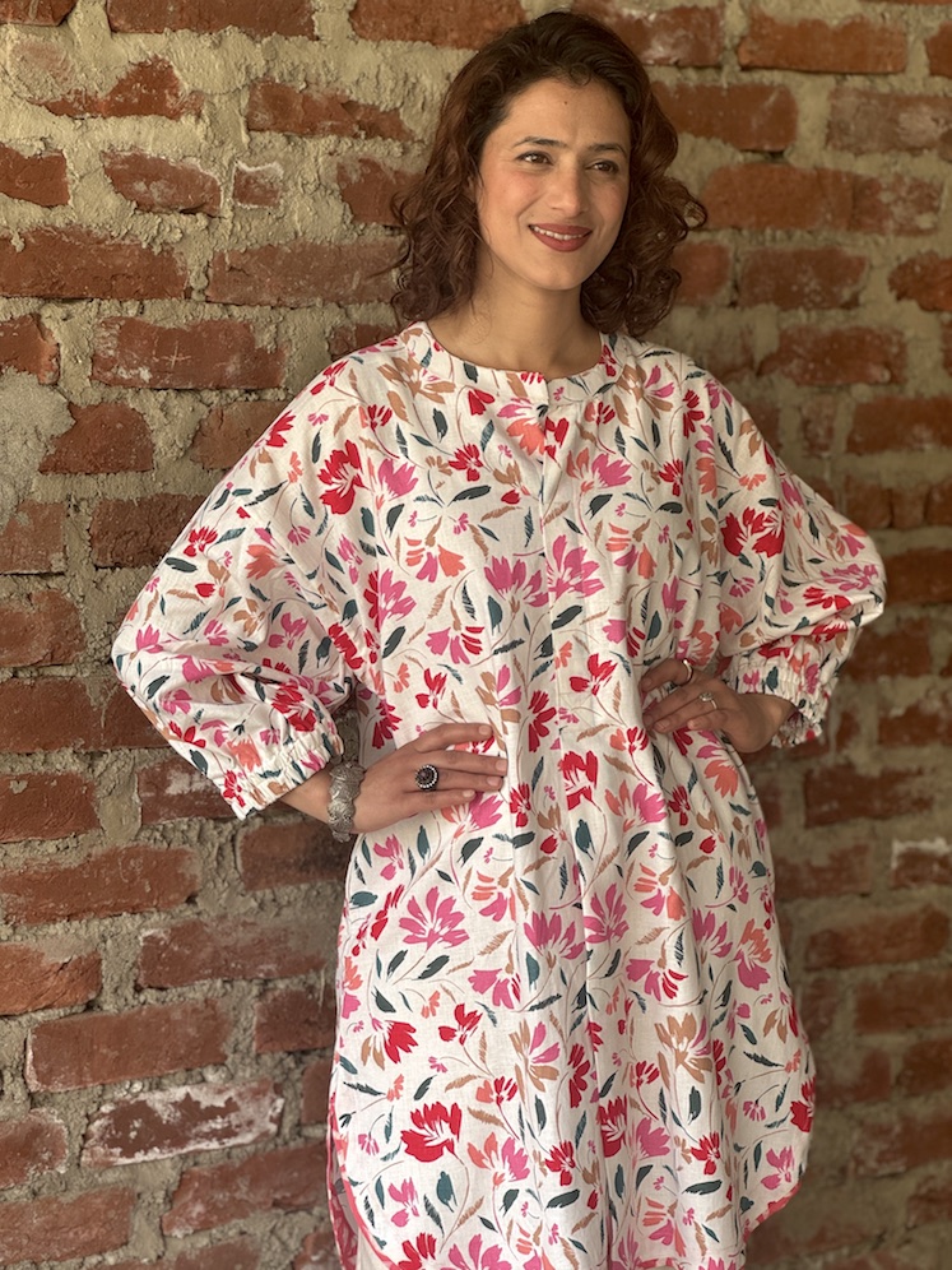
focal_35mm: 77
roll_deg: -0.6
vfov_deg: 25.3
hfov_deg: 19.1
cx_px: 476
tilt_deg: -7.4
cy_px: 635
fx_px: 2824
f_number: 2.8
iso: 64
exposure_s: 1/99
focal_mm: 9
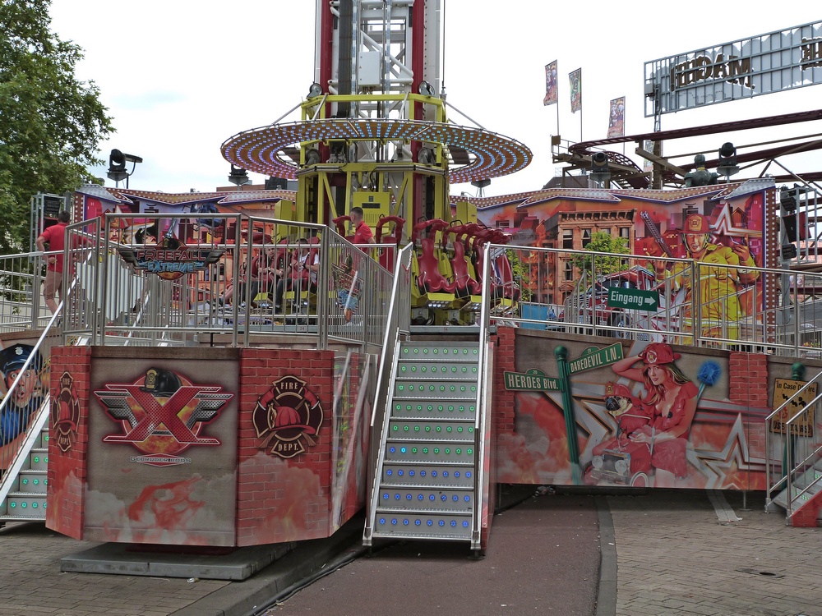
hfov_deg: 44.8
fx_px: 997
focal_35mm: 42
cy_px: 308
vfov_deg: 34.3
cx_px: 411
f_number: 5.6
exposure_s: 1/200
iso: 160
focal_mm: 7.4
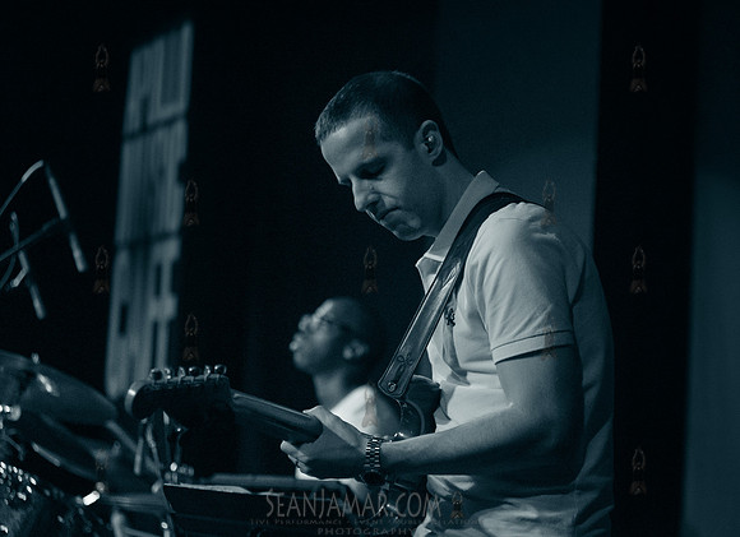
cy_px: 238
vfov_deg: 15.4
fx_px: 1990
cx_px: 448
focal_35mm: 94
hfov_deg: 21.0
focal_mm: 80
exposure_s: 1/320
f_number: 2.8
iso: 4000
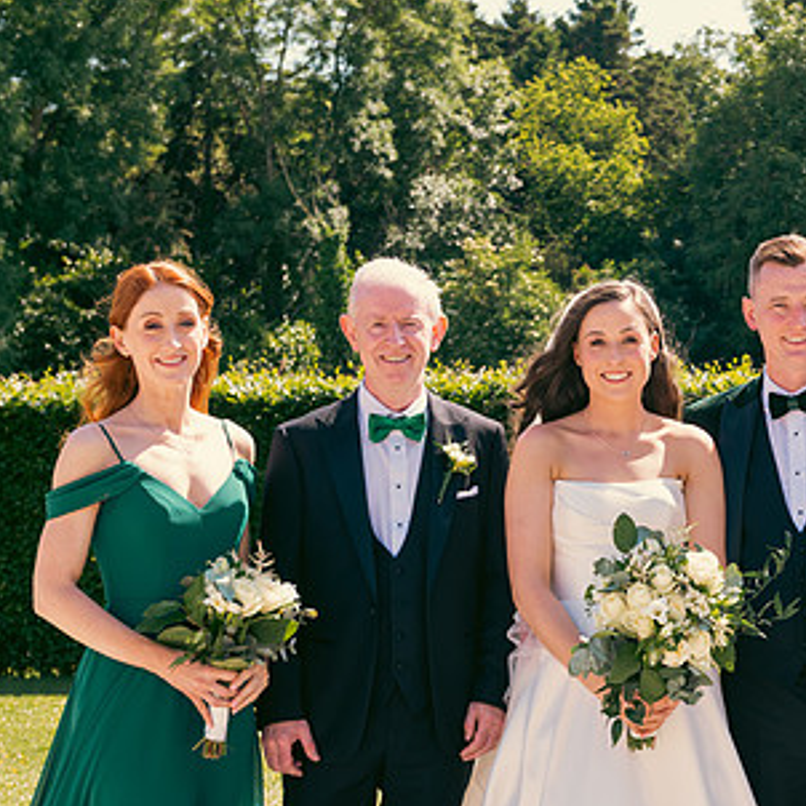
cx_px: 726
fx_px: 2239
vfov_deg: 20.4
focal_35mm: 85
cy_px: 498
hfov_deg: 20.0
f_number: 6.3
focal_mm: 52
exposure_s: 1/200
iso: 125
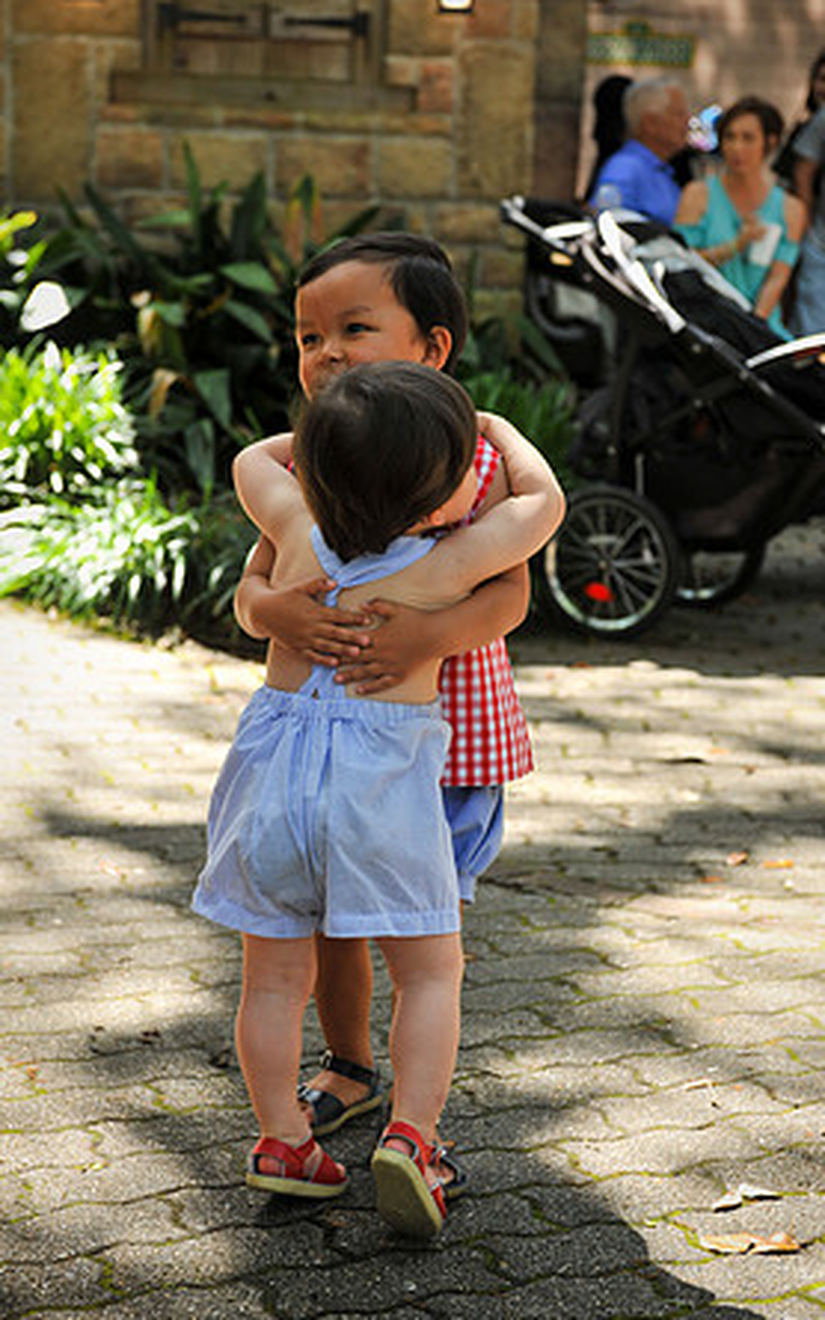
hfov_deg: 18.1
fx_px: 2591
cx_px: 420
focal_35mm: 72
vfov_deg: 28.6
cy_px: 664
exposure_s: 1/250
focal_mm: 70
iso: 250
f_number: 5.6
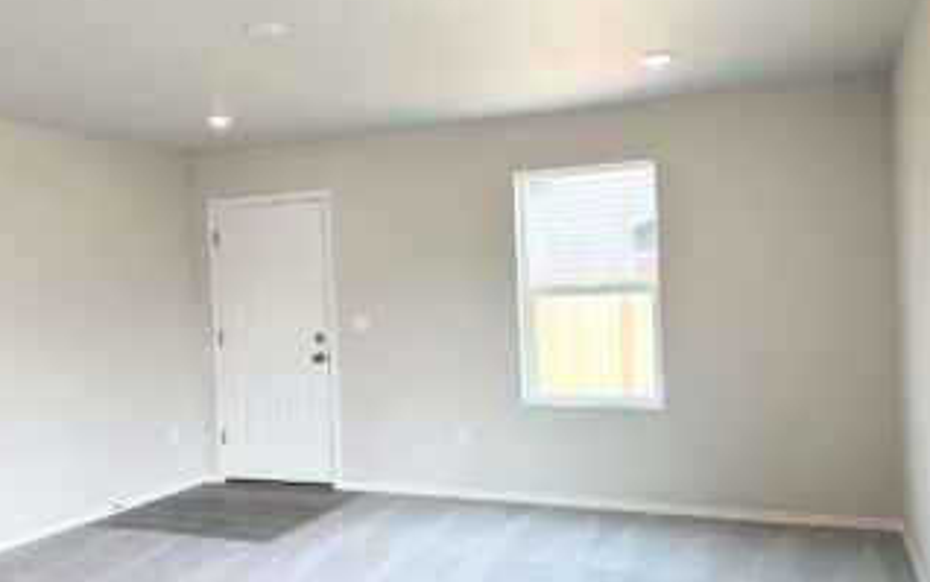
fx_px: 811
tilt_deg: -0.6
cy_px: 298
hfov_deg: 59.6
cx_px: 459
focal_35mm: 32
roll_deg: +2.2
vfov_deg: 39.5
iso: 80
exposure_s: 1/219
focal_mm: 6.86
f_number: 1.78
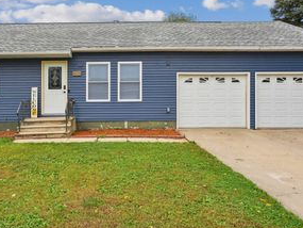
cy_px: 76
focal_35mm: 27
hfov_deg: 63.5
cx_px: 99
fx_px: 236
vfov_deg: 50.5
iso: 400
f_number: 9
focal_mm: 16
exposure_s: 1/320
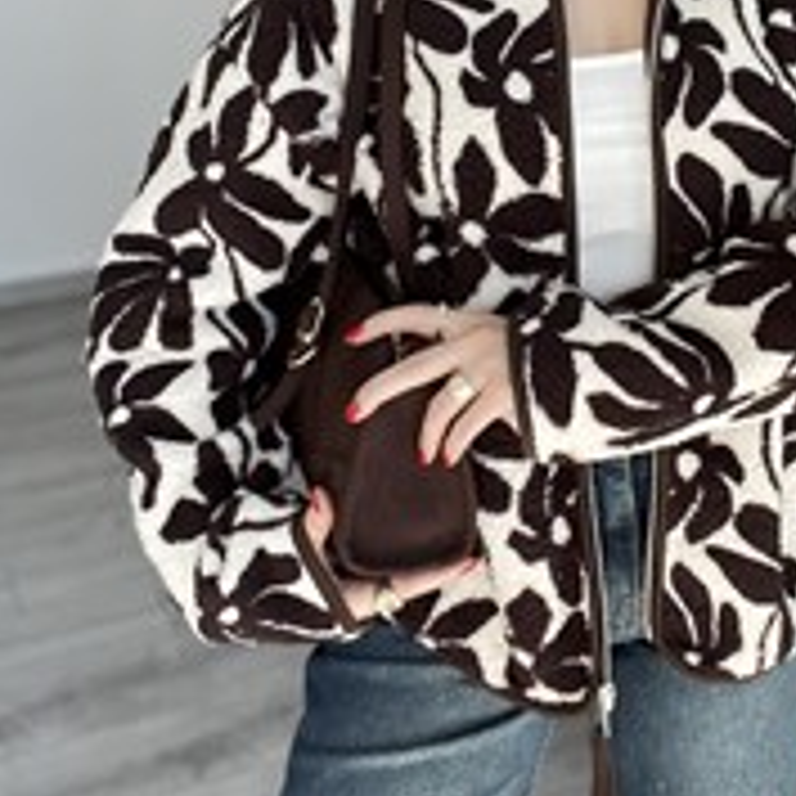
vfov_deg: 26.8
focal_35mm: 62
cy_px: 83
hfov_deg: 27.4
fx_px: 1613
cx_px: 585
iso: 50
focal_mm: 2.71
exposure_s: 1/121
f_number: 2.2
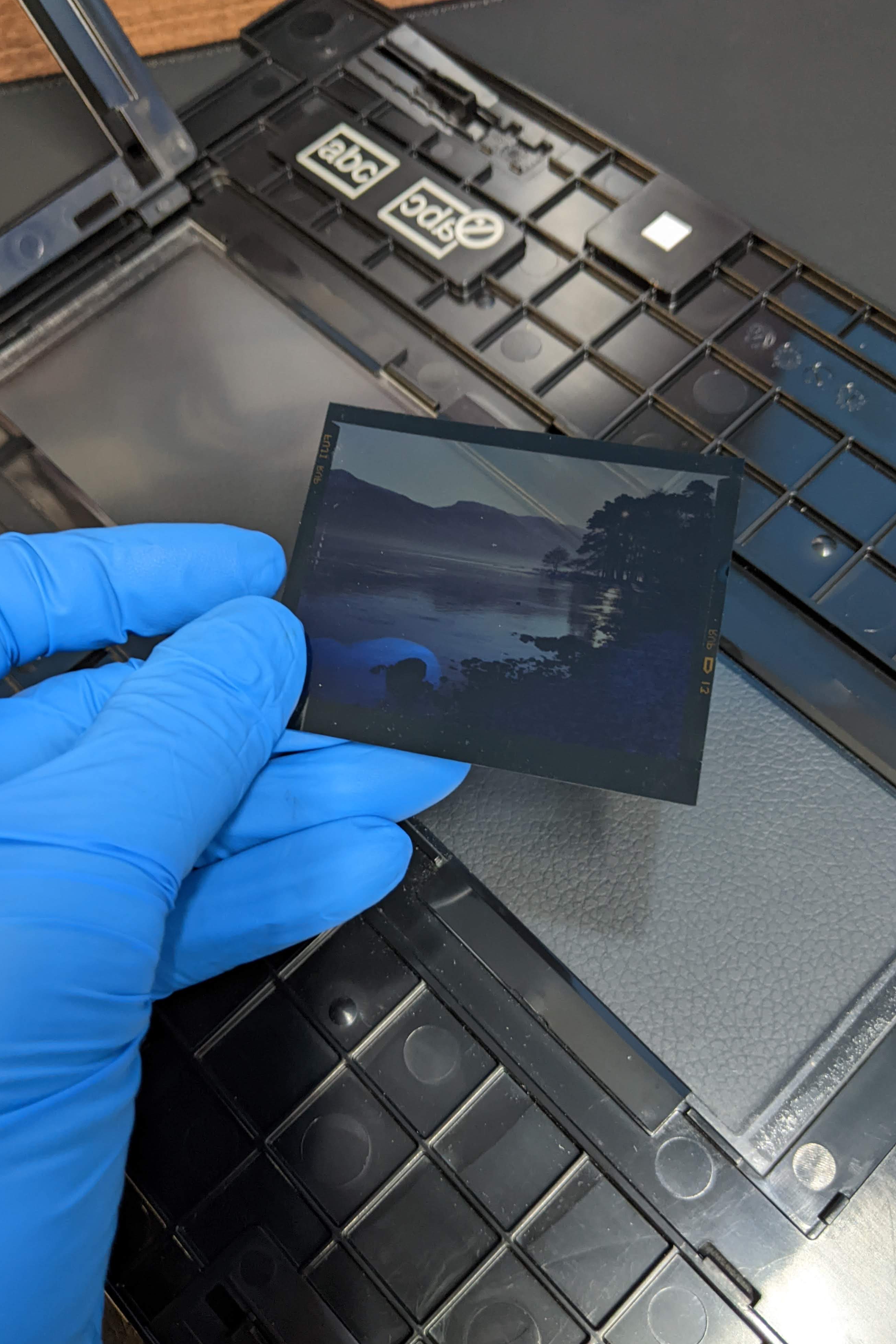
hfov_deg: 45.0
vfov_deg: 63.7
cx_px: 443
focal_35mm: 29
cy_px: 658
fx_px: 1082
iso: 247
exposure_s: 1/25
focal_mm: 4.44
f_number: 1.8
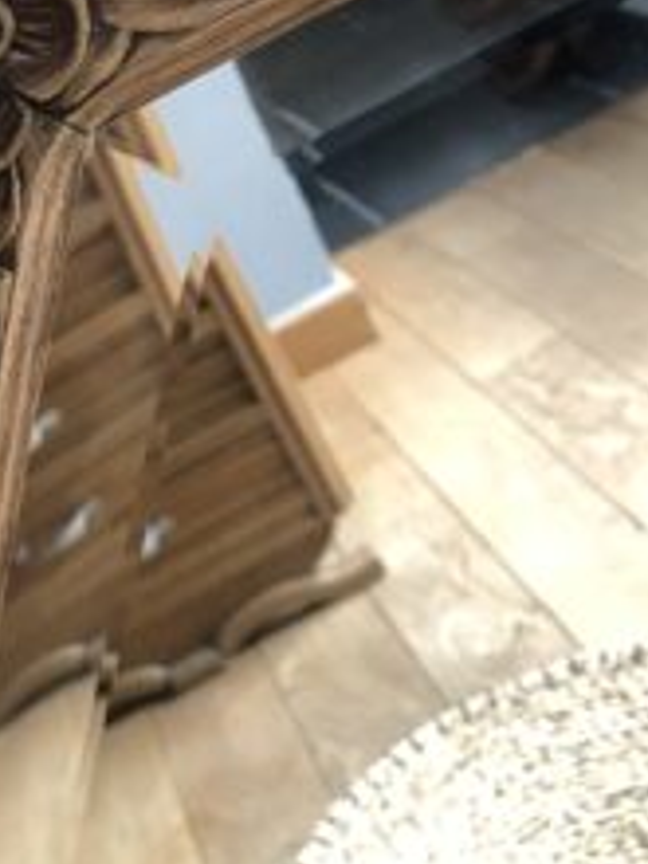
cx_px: 75
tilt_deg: -27.4
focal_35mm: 51
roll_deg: +26.1
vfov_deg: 36.1
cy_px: 157
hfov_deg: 27.6
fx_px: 1273
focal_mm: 4
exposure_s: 1/15
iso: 64
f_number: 1.8
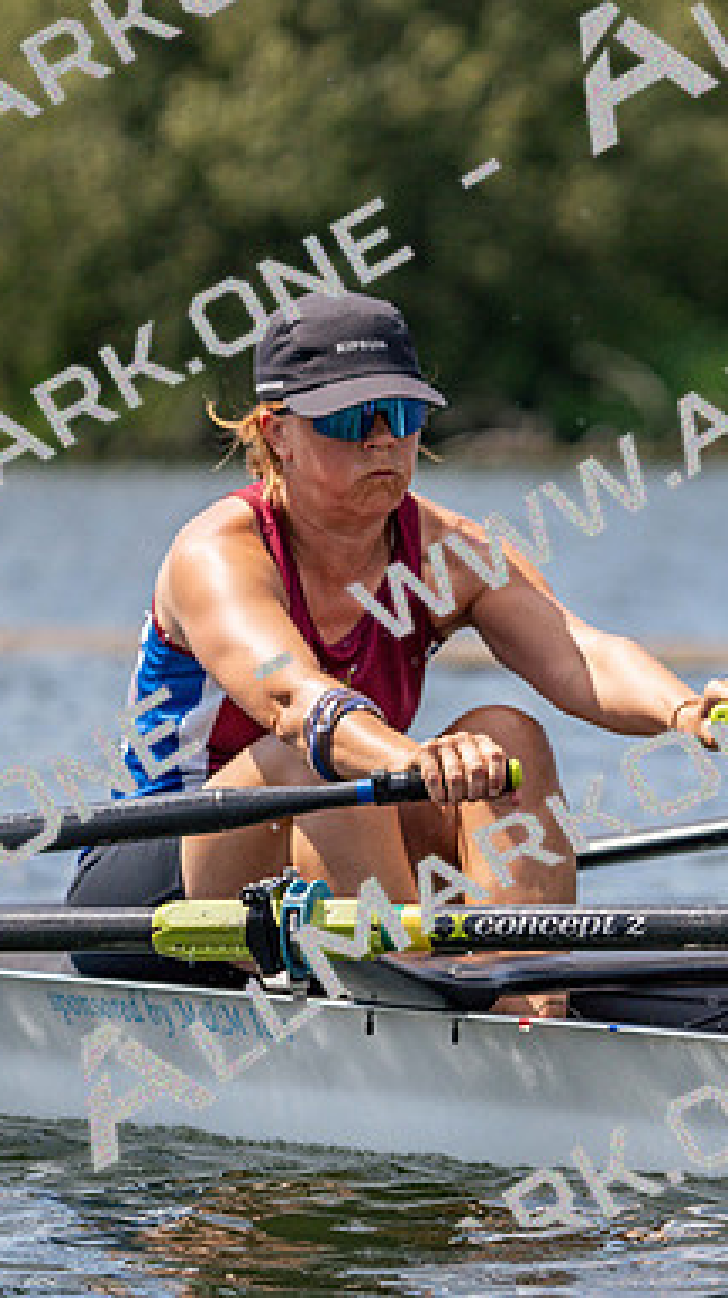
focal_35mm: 409
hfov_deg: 3.0
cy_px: 649
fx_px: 14064
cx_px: 765
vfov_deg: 5.3
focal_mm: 259
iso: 320
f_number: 5.6
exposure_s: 1/2000
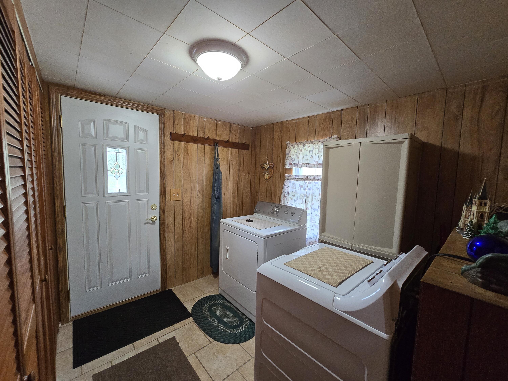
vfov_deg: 89.9
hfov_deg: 106.2
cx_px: 254
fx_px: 191
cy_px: 190
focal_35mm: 13
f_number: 2.2
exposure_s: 1/60
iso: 250
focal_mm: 2.2
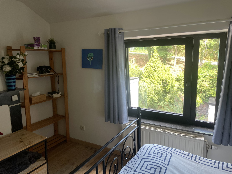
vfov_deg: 53.1
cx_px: 116
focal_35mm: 26
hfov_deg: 67.3
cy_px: 87
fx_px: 174
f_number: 1.6
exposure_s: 1/121
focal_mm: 4.2
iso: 80
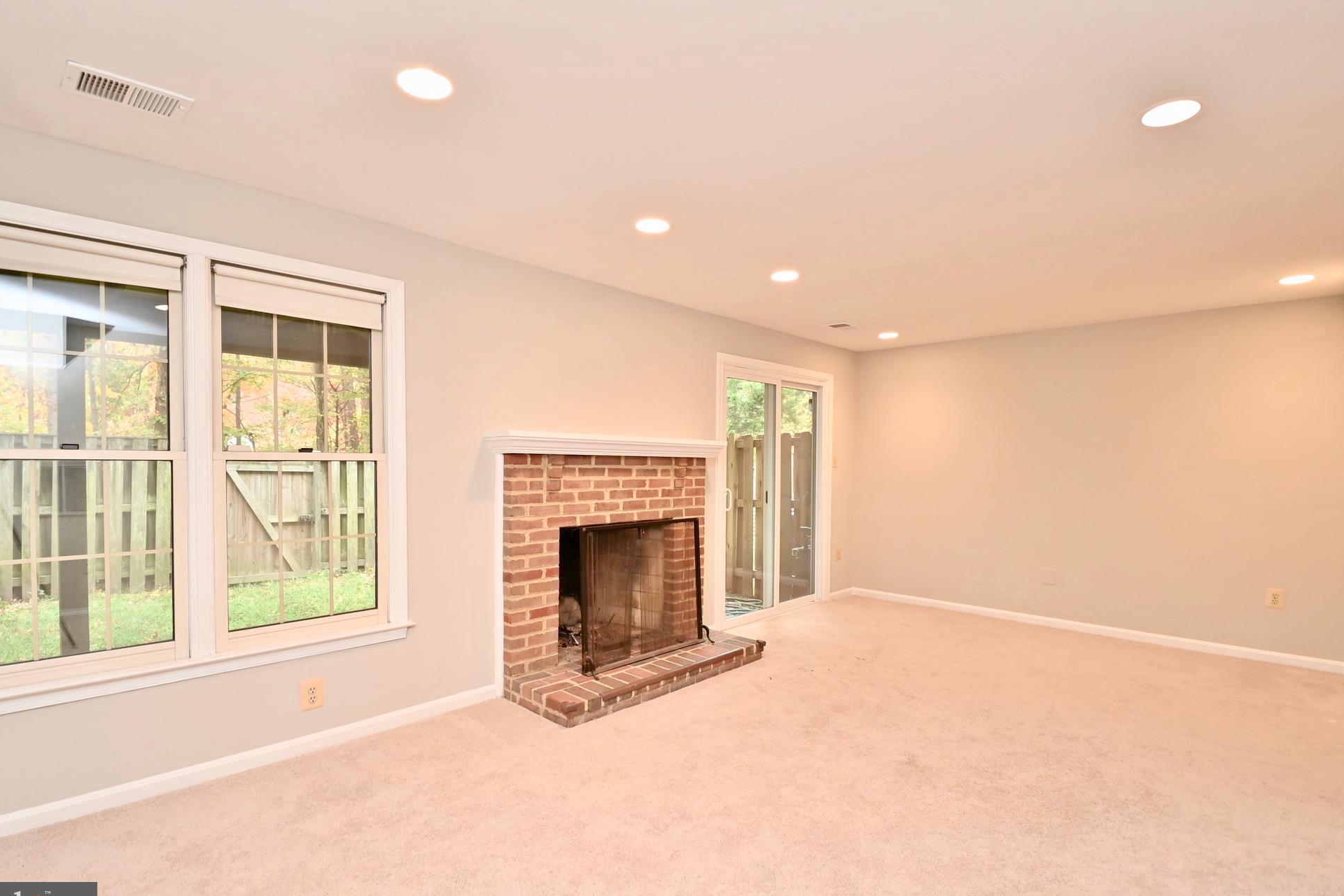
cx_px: 659
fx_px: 597
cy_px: 455
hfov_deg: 96.7
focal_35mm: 16
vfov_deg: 73.7
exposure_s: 1/8
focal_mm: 10
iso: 200
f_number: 7.1
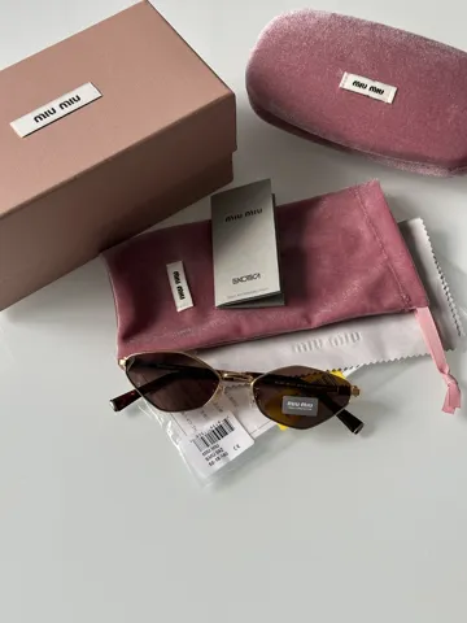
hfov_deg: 30.3
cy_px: 312
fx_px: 863
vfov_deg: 39.7
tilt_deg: -60.5
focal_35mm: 48
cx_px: 234
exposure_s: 1/487
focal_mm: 6.86
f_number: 1.78
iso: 64
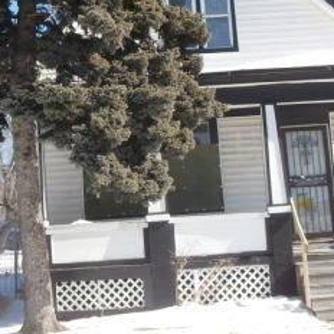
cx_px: 170
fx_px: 797
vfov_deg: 23.4
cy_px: 82
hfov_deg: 23.7
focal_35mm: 73
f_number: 3.5
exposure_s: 1/640
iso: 100
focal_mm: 5.36
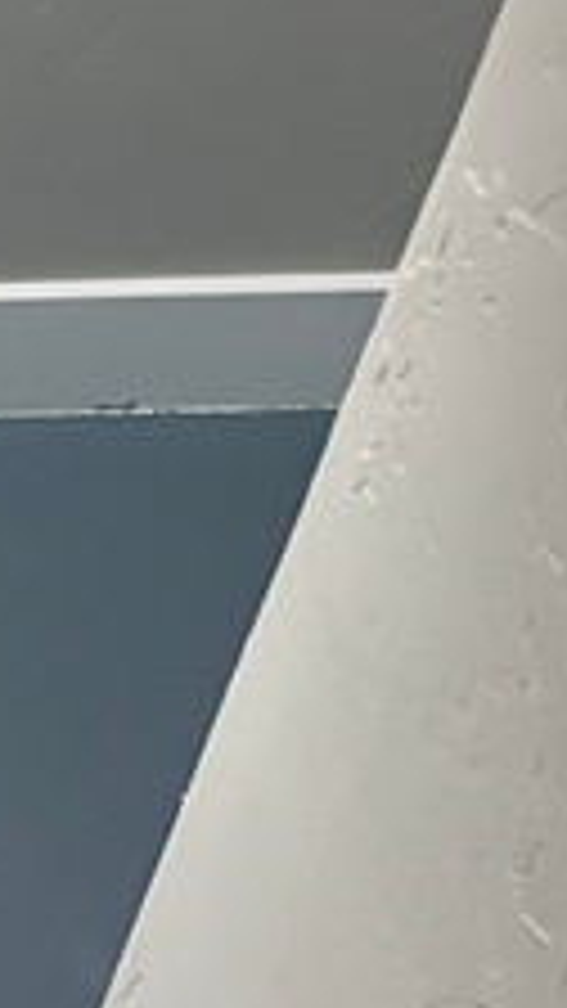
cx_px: -1071
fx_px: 5185
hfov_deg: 5.9
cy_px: 482
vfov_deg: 11.1
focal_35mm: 194
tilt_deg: -53.5
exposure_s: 1/60
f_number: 1.6
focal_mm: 5.96
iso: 250
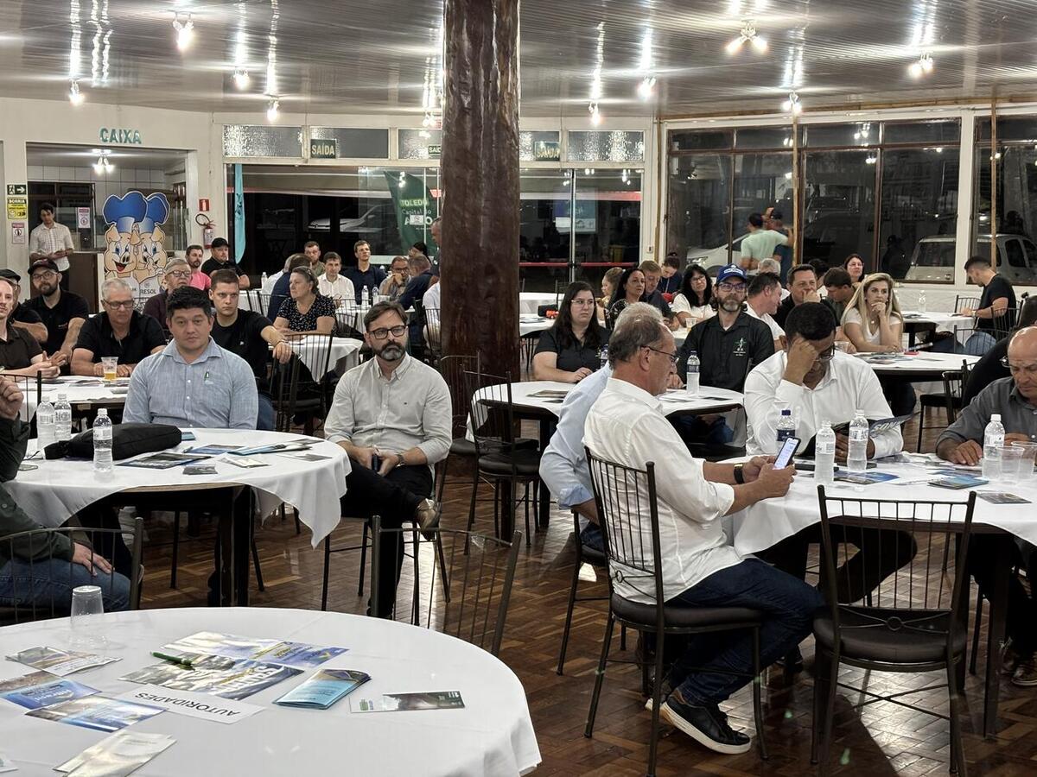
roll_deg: -0.2
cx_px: 518
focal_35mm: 52
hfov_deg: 36.8
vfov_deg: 28.0
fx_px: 1558
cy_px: 388
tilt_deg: -7.2
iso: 200
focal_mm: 5.96
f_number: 1.6
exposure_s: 1/40
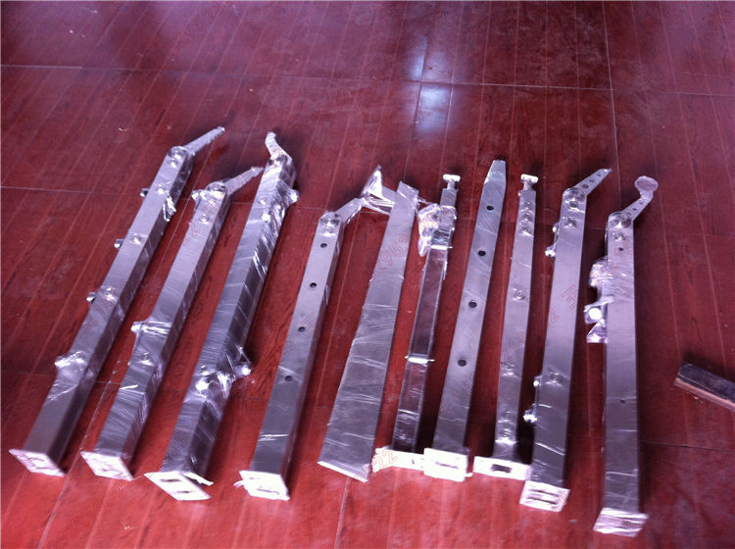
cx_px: 368
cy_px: 274
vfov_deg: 40.6
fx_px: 742
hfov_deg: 52.7
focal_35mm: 35
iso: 125
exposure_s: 1/15
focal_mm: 3.85
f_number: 2.8
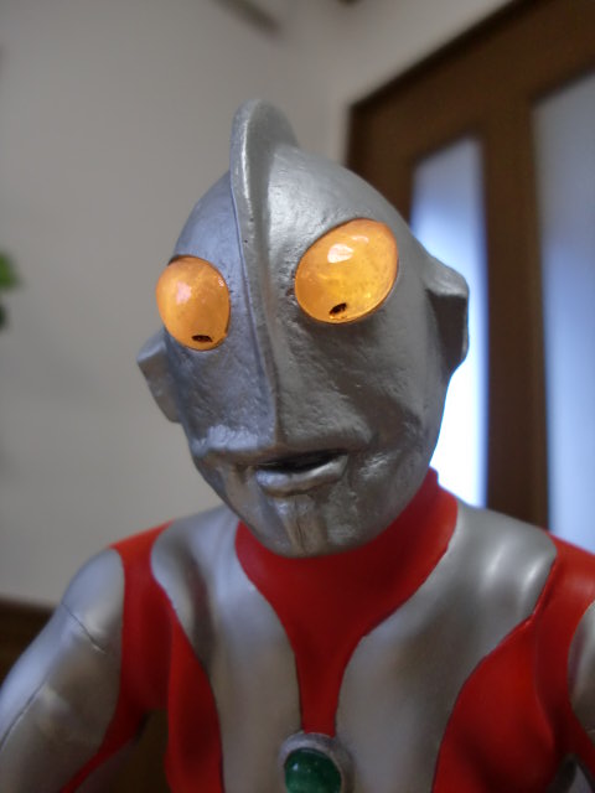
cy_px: 396
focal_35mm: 36
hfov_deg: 39.7
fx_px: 825
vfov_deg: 51.4
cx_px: 298
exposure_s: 1/60
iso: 200
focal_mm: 6.3
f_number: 2.8
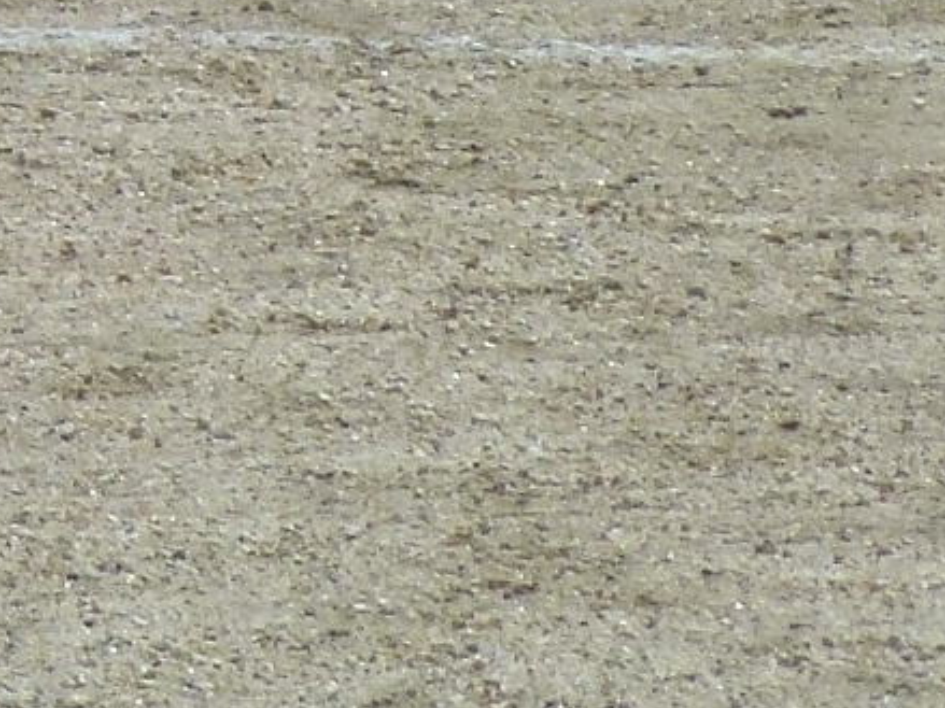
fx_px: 39655
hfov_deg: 1.4
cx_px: -1320
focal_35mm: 1453
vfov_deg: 1.0
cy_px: -788
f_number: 5.6
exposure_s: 1/1000
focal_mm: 44.5
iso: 100
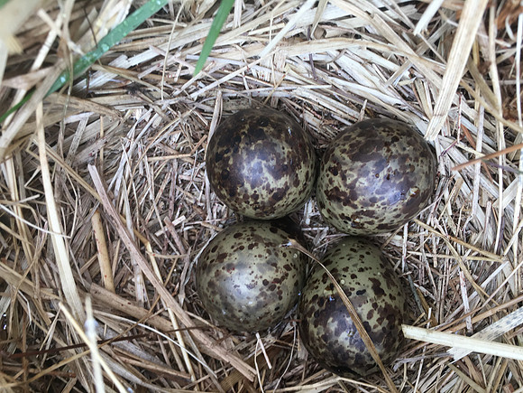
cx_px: 262
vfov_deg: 48.2
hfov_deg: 61.7
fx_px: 438
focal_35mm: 29
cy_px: 196
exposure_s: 1/100
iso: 32
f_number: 2.2
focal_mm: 4.15
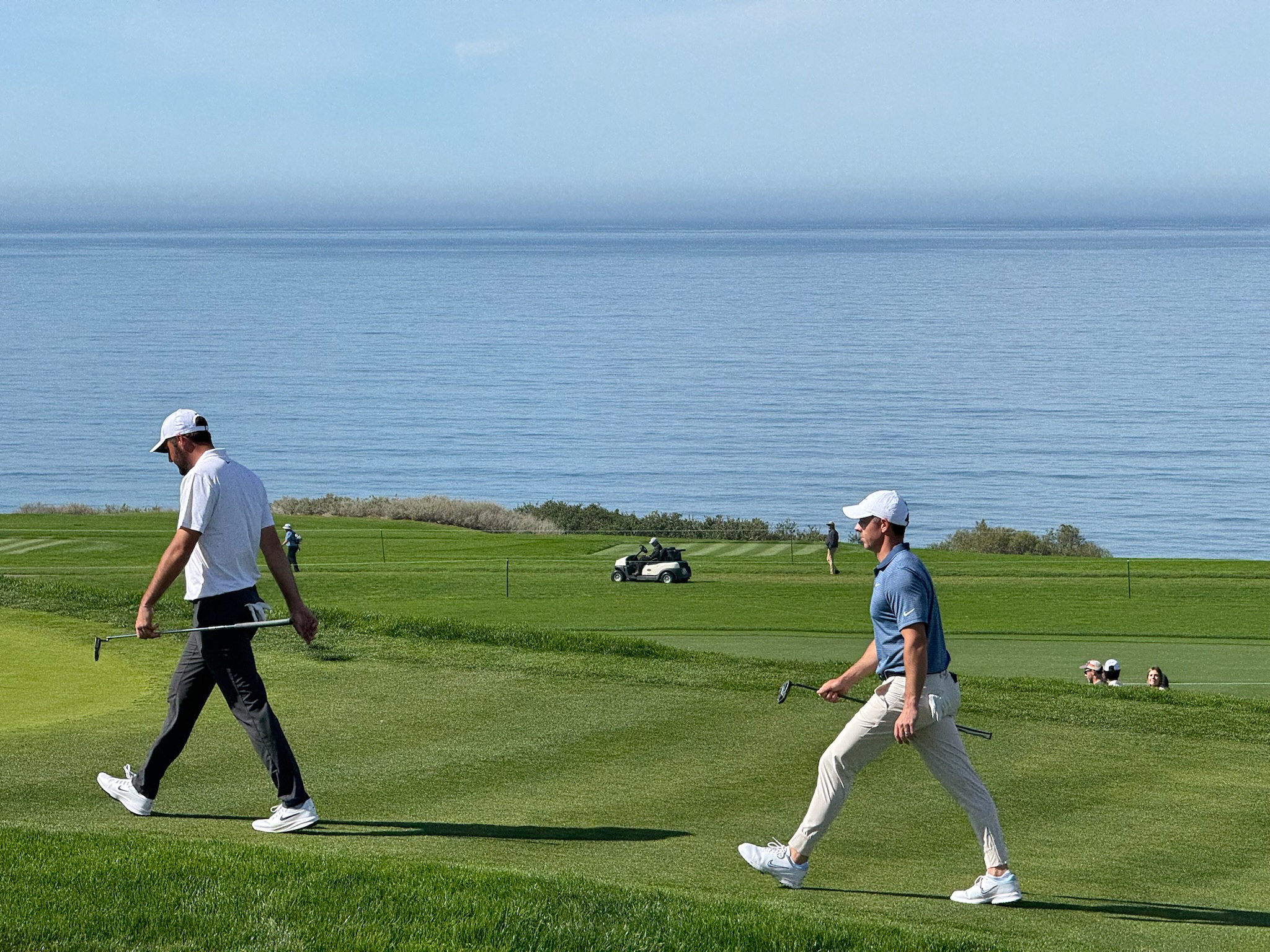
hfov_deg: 16.4
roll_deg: +0.0
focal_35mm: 120
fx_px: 4403
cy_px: 476
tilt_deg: -3.6
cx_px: 635
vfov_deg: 12.3
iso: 50
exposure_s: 1/1730
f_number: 2.8
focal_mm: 15.66
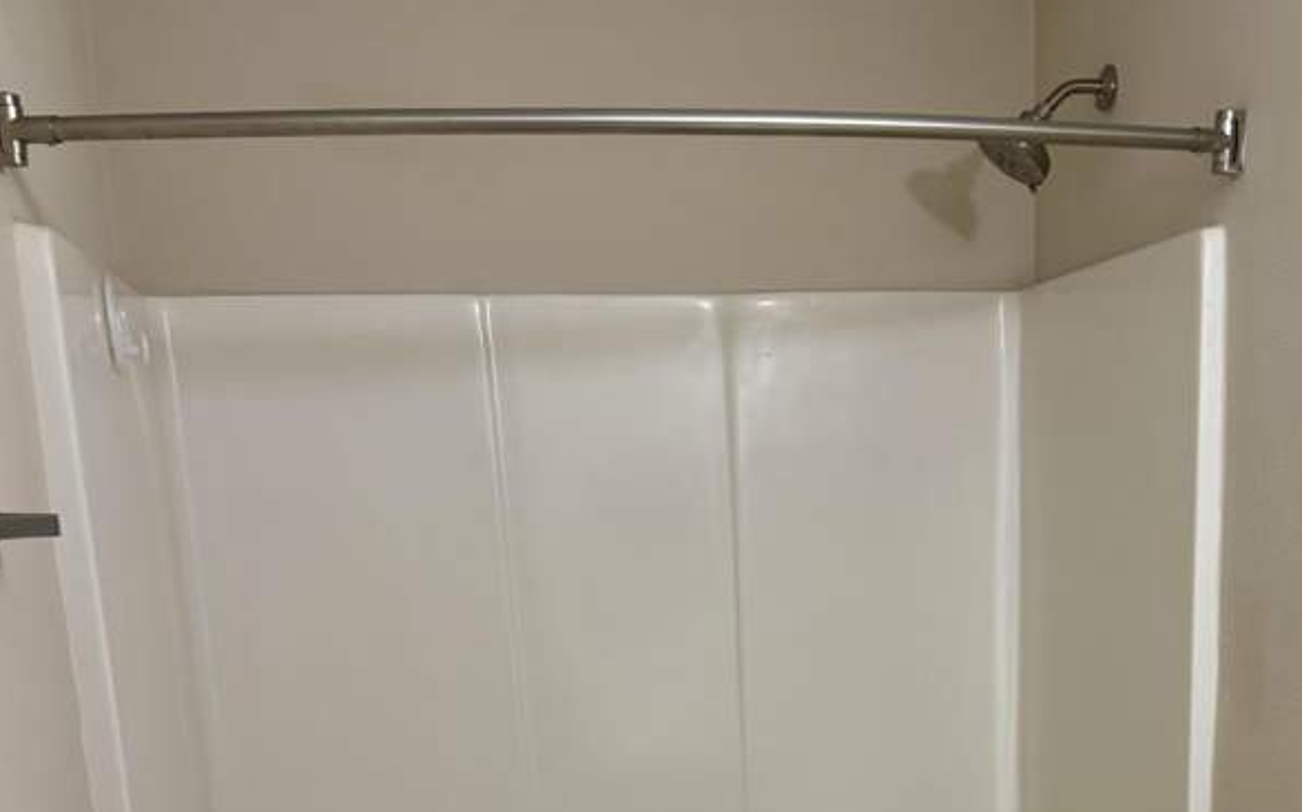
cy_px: 960
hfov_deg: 39.9
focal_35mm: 50
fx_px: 1774
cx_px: 846
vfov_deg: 23.7
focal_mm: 5.96
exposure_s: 1/60
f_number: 1.6
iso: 80
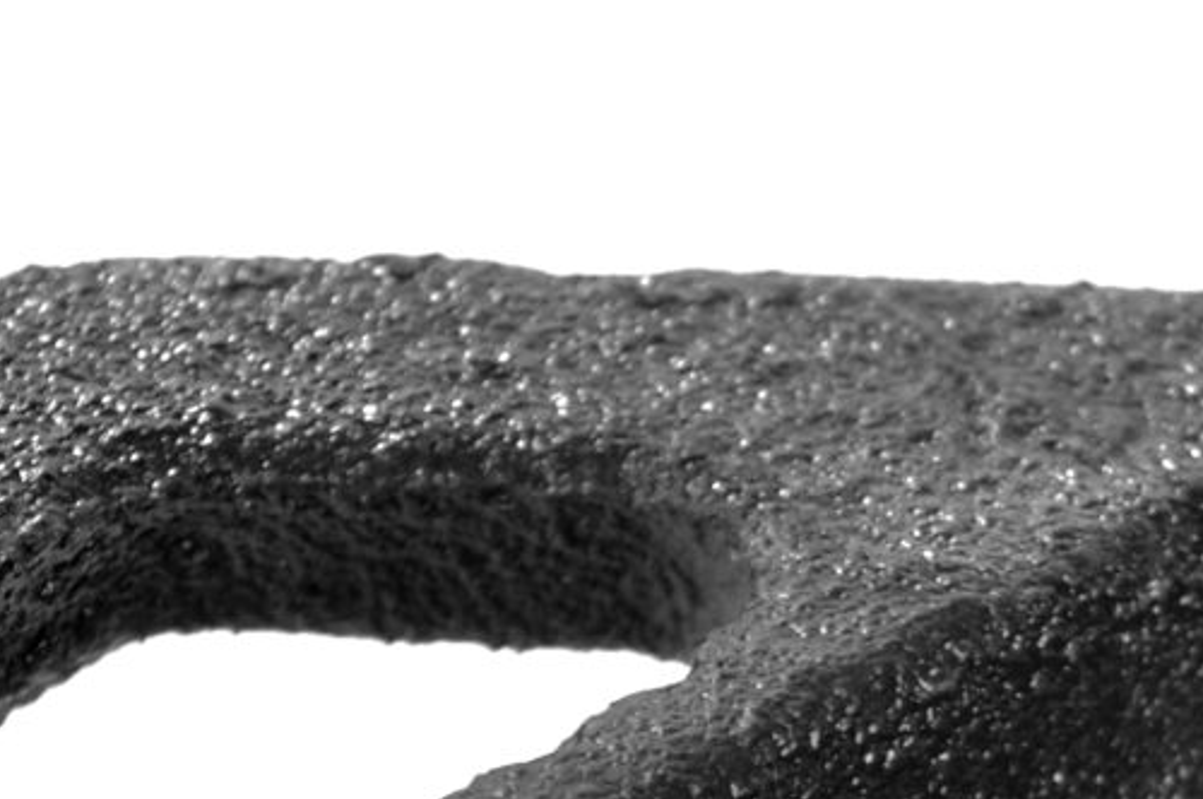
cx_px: 1116
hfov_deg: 7.7
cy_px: 1863
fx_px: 8963
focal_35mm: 269
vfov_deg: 5.0
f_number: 5
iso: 100
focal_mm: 35
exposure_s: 1/10
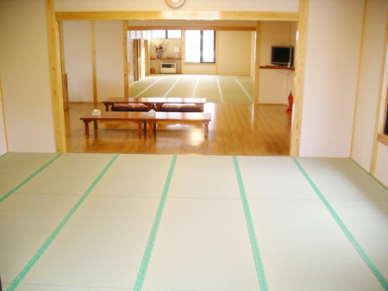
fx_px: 415
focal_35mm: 37
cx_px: 194
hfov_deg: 50.1
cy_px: 146
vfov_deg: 38.7
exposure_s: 1/39
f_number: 2.8
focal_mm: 7.8
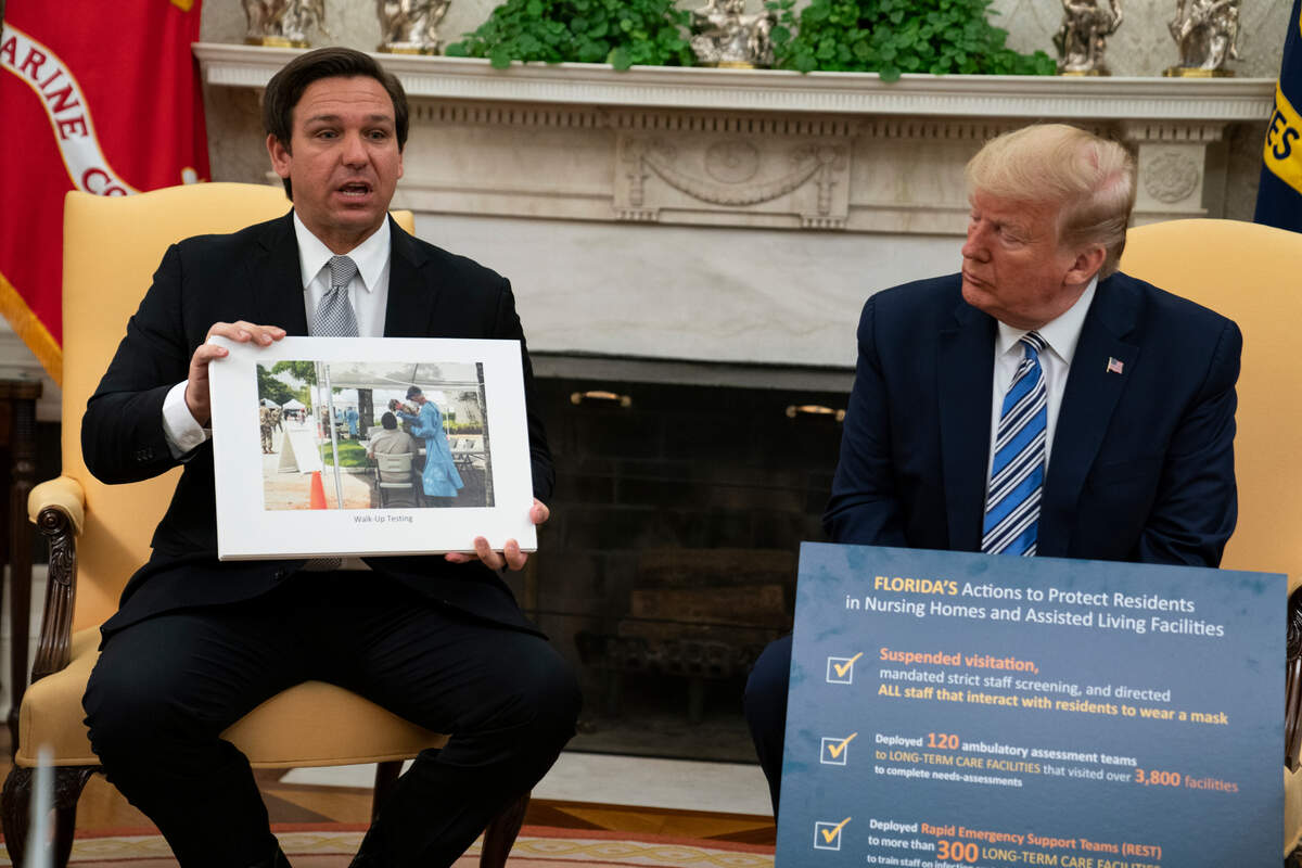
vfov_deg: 20.9
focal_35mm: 65
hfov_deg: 31.0
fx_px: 2351
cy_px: 434
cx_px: 651
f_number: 2.8
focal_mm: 65
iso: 2000
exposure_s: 1/320
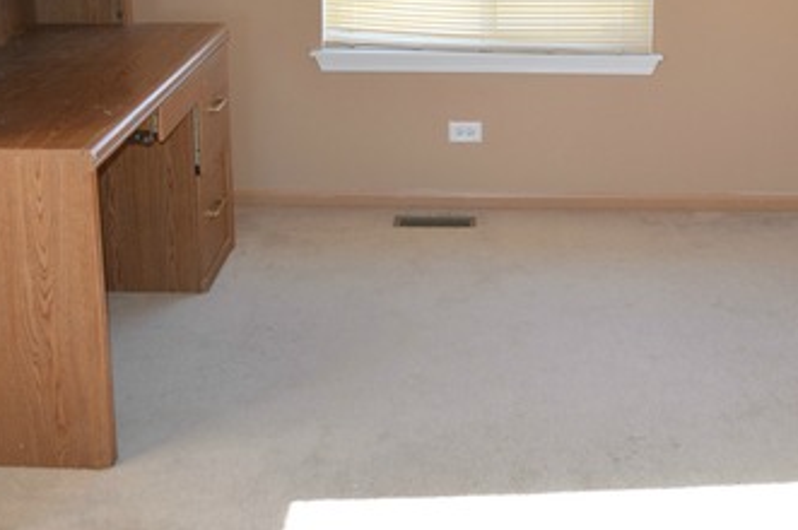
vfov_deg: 22.7
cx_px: 509
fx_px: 1284
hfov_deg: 34.3
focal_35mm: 58
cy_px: 45
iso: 400
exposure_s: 1/125
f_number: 4
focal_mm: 20
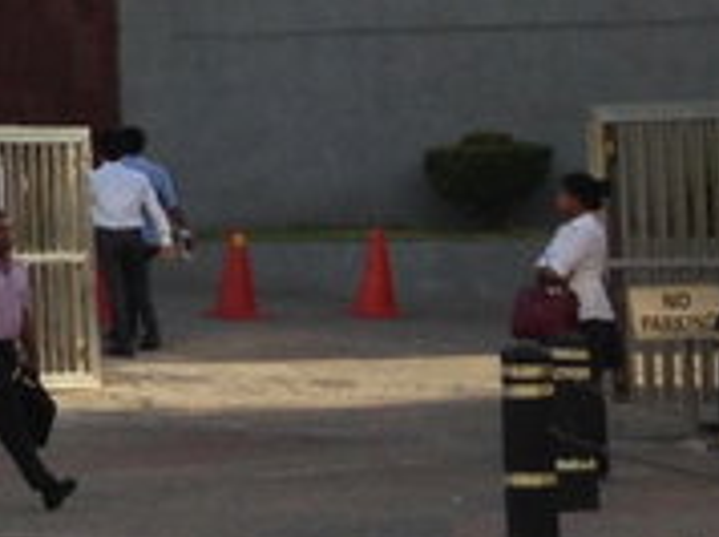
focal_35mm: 223
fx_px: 4626
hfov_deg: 7.6
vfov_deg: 6.6
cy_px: -12
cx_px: -1523
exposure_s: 1/502
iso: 50
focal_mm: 4.12
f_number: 2.4
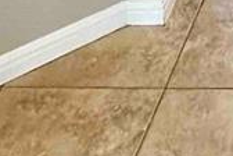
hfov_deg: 14.0
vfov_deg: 7.6
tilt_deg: -4.9
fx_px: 861
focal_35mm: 133
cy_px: -440
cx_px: 398
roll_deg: +1.7
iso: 250
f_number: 2.2
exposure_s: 1/120
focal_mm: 2.22
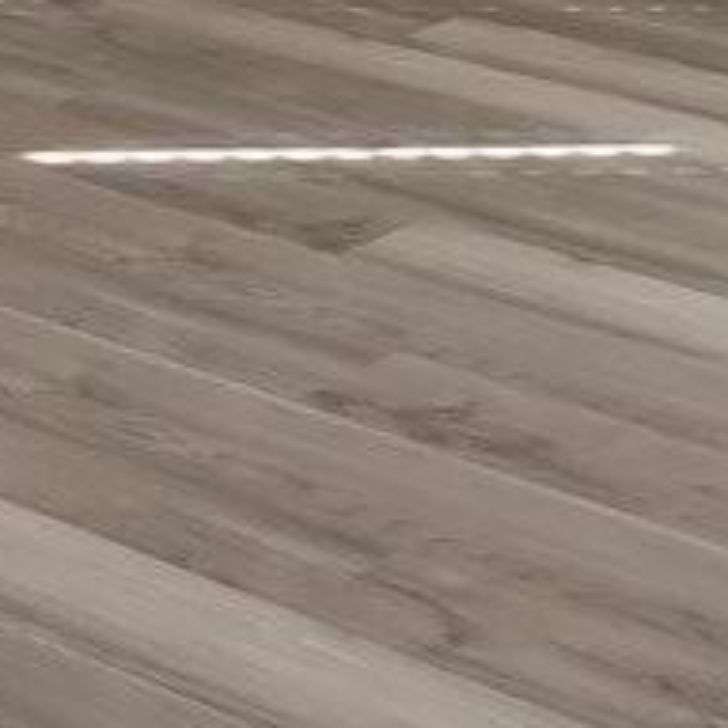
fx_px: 3236
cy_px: -897
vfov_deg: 11.2
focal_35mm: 136
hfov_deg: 12.7
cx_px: -27
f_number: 7.1
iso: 160
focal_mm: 15
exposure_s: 1/40
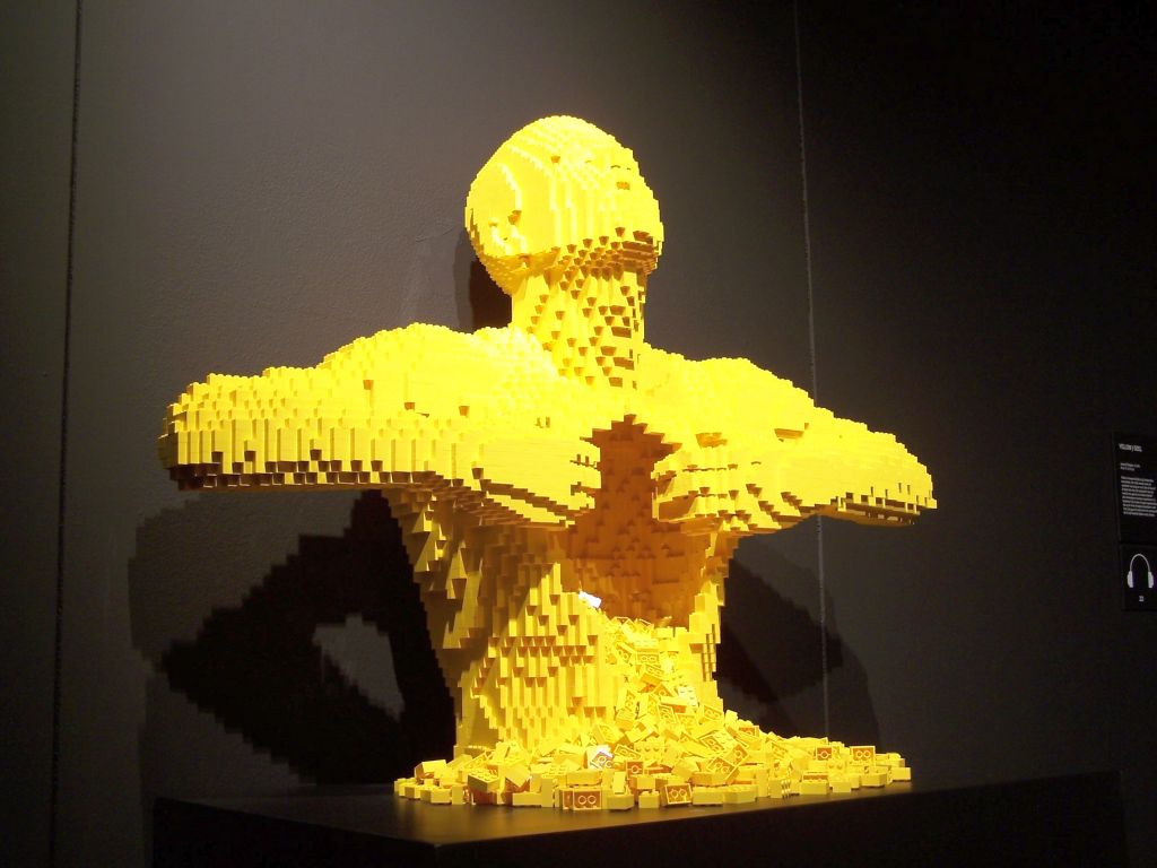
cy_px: 434
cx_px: 578
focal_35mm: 43
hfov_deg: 43.9
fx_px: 1437
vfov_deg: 33.6
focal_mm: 7.1
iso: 80
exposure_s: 1/6
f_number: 2.9
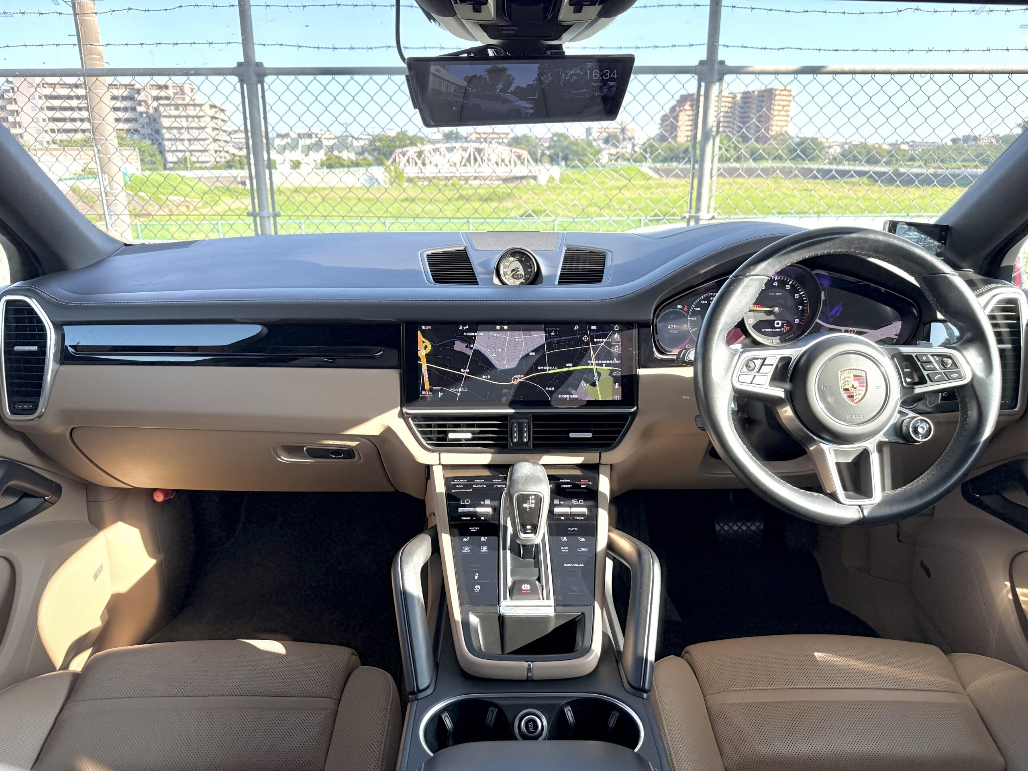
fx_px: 713
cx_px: 514
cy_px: 386
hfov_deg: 71.6
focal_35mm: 24
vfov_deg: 56.8
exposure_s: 1/622
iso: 100
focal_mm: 6.76
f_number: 1.78
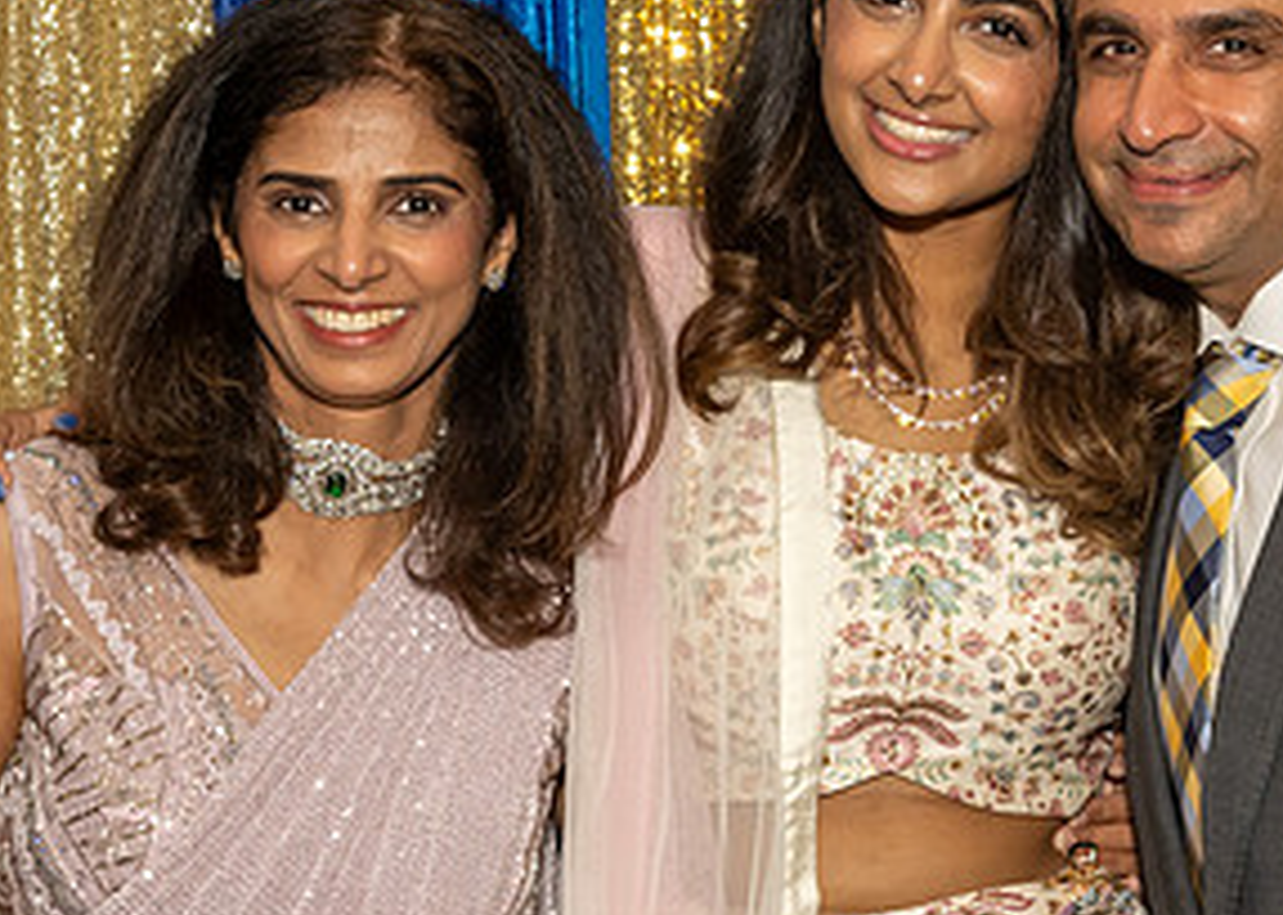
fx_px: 4006
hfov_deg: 18.0
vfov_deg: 13.0
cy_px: 505
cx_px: 1102
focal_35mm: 110
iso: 800
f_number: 7.1
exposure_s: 1/250
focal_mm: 32
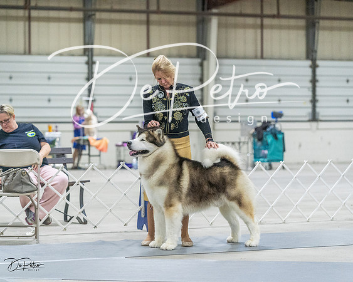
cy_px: 141
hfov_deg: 16.7
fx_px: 1200
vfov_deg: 13.4
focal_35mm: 115
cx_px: 176
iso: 6400
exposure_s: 1/320
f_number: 3.2
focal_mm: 102
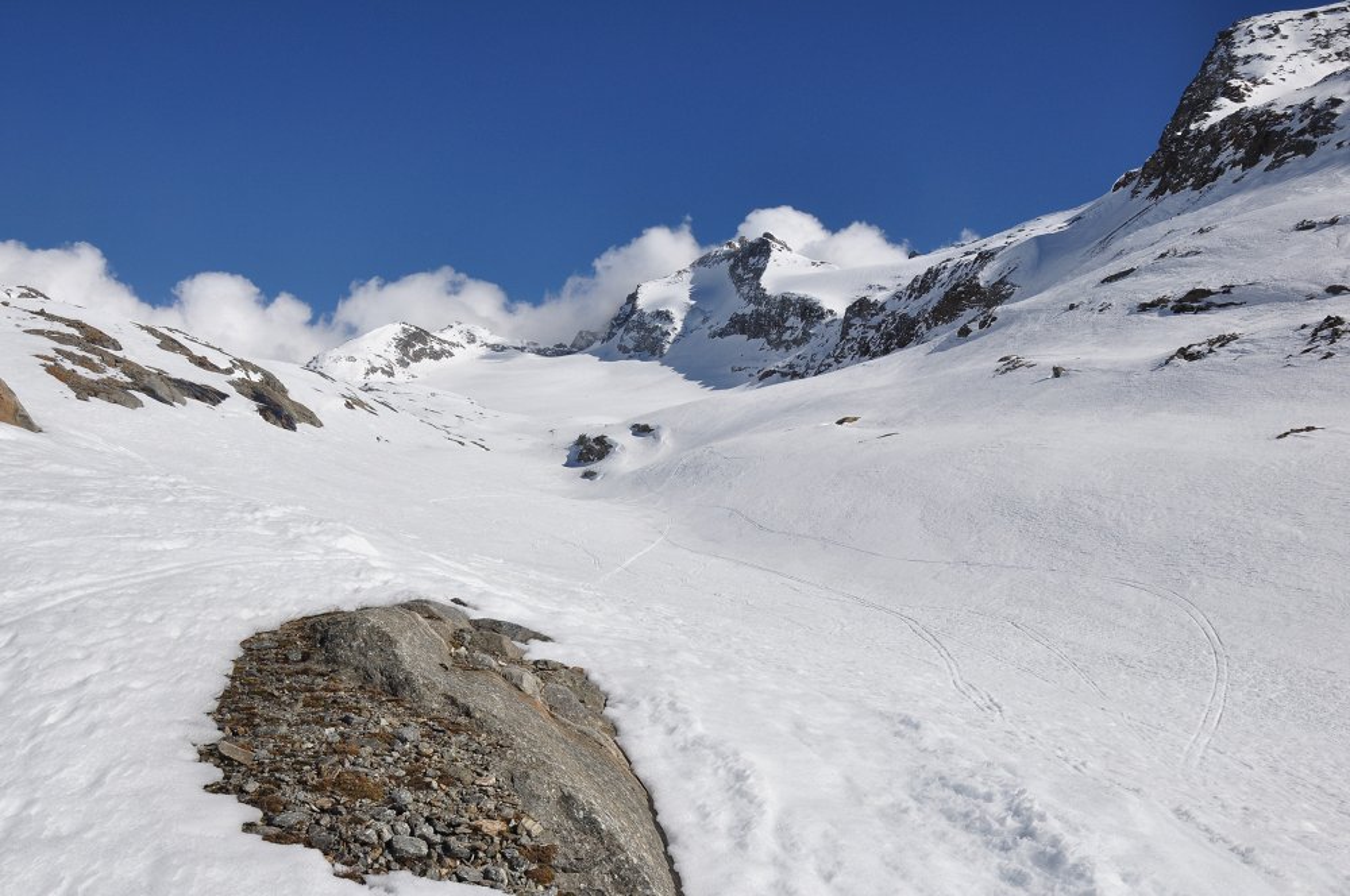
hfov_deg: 59.6
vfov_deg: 41.6
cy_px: 448
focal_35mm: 32
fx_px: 1180
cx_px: 675
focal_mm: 21
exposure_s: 1/500
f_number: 14
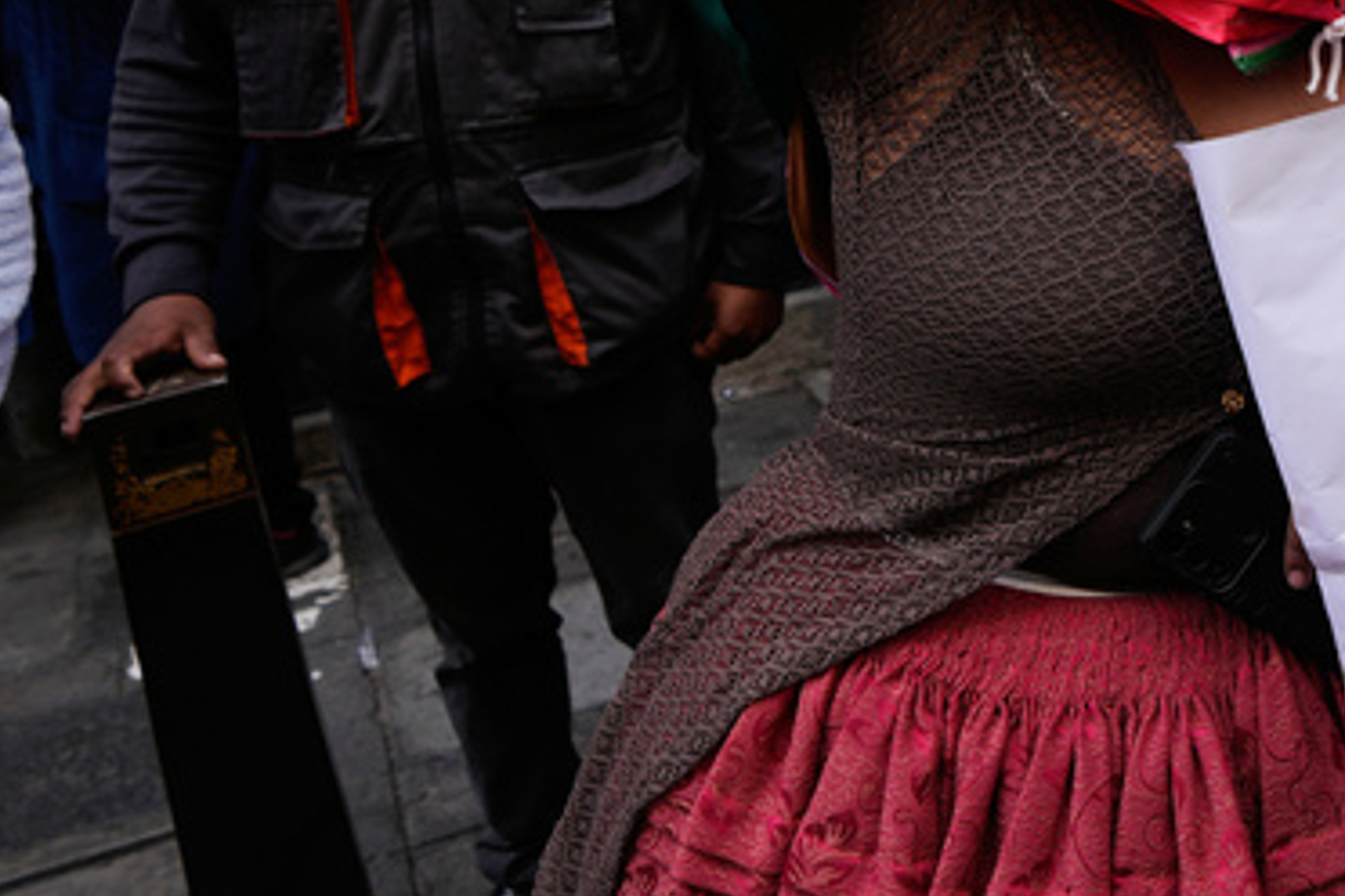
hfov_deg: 38.0
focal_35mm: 44
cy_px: 22
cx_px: 1435
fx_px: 1644
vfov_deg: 28.8
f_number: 3.5
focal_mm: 16
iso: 200
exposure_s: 1/640
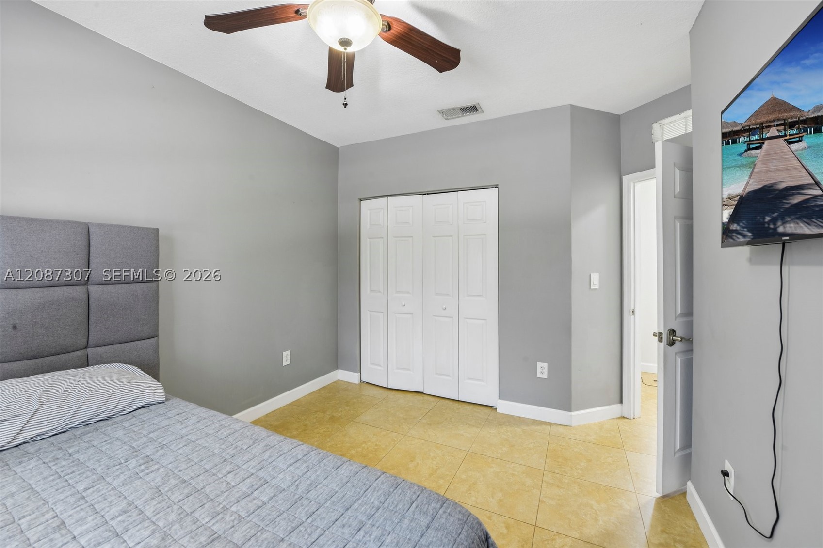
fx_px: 320
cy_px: 274
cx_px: 412
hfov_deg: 104.3
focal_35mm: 14
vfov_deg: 81.2
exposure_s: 1/2.5
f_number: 9
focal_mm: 14
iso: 200
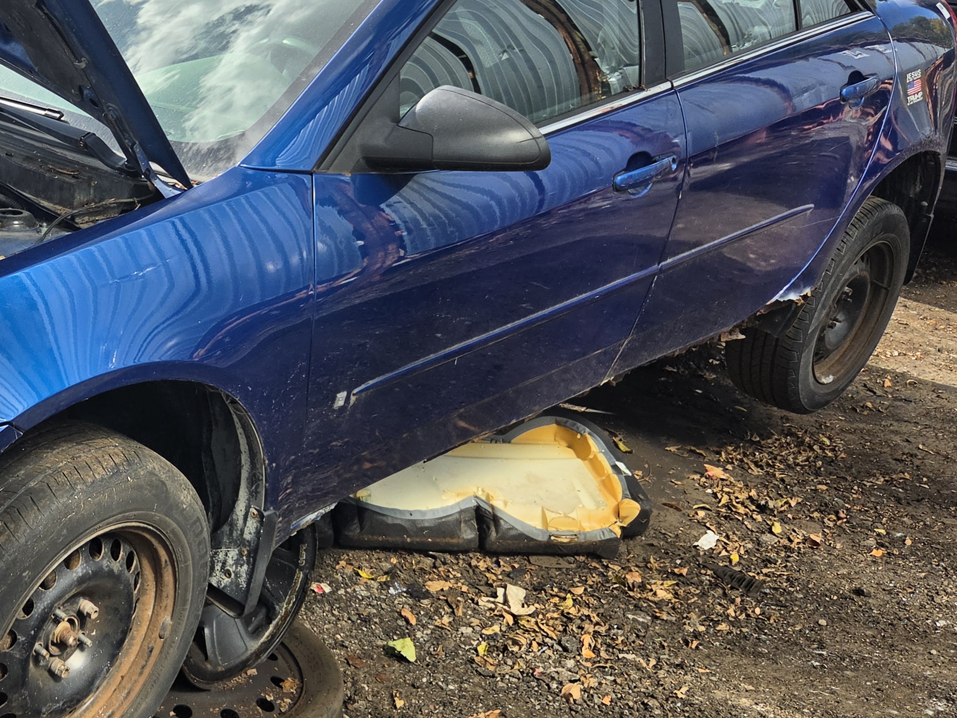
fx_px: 1299
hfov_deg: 37.8
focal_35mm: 47
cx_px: 98
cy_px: 283
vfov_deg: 30.8
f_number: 1.8
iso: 80
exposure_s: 1/4883
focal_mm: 5.4
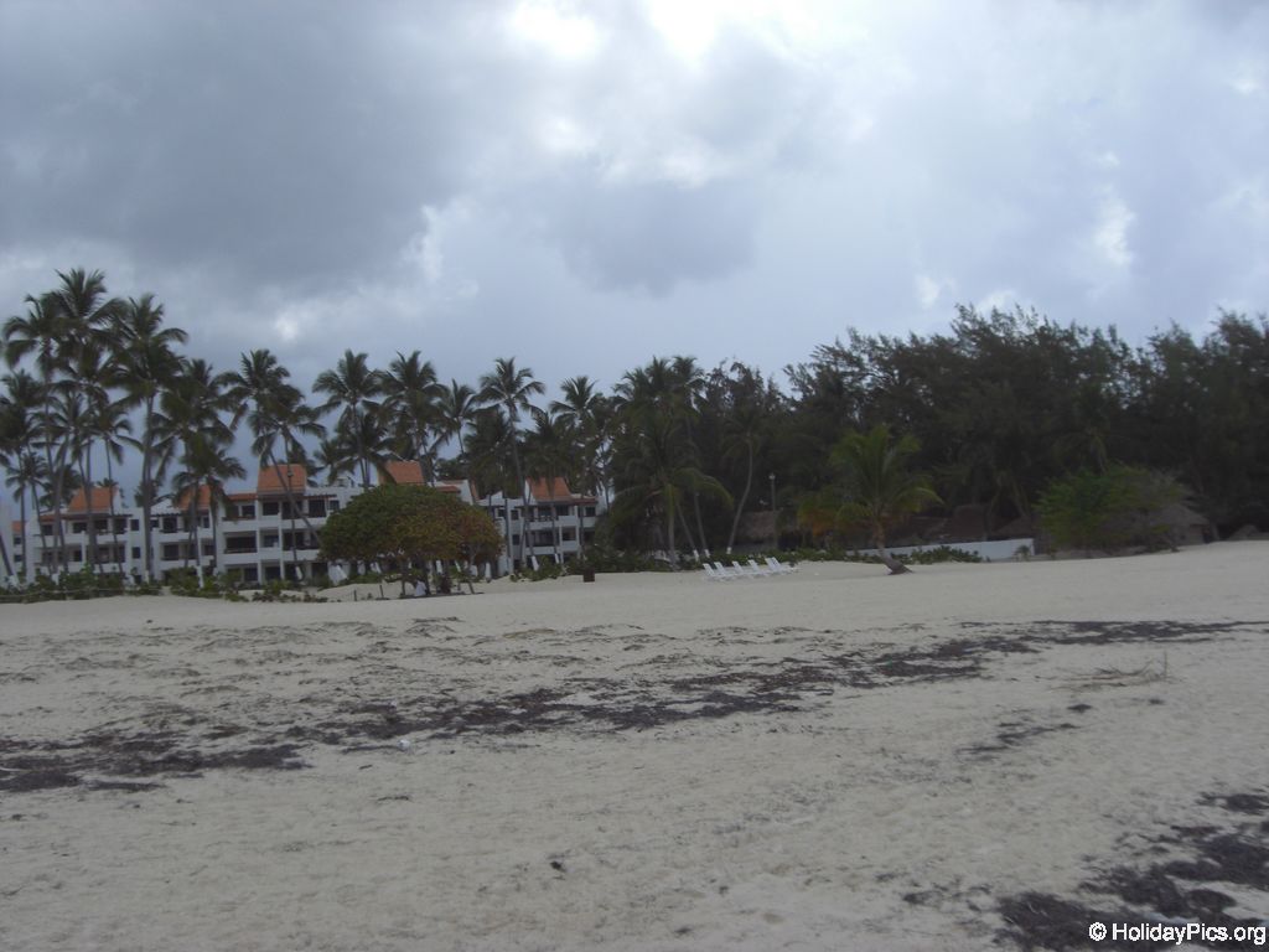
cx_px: 634
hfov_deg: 49.0
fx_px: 1393
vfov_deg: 37.7
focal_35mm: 38
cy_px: 476
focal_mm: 6.2
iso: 64
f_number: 8
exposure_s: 1/160
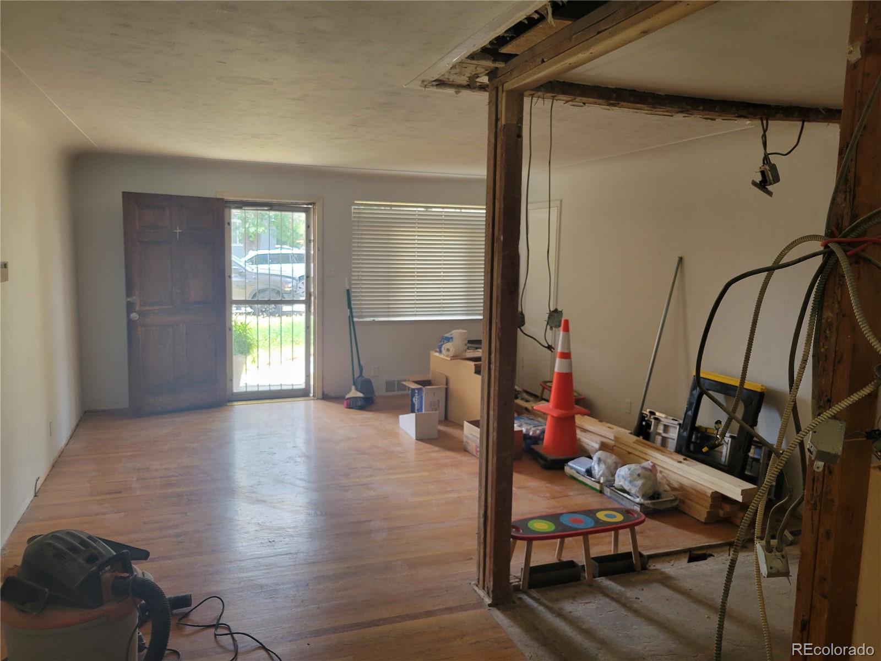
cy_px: 330
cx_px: 440
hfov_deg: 67.3
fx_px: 662
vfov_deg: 53.1
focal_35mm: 26
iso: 200
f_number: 1.8
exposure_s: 1/120
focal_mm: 5.4
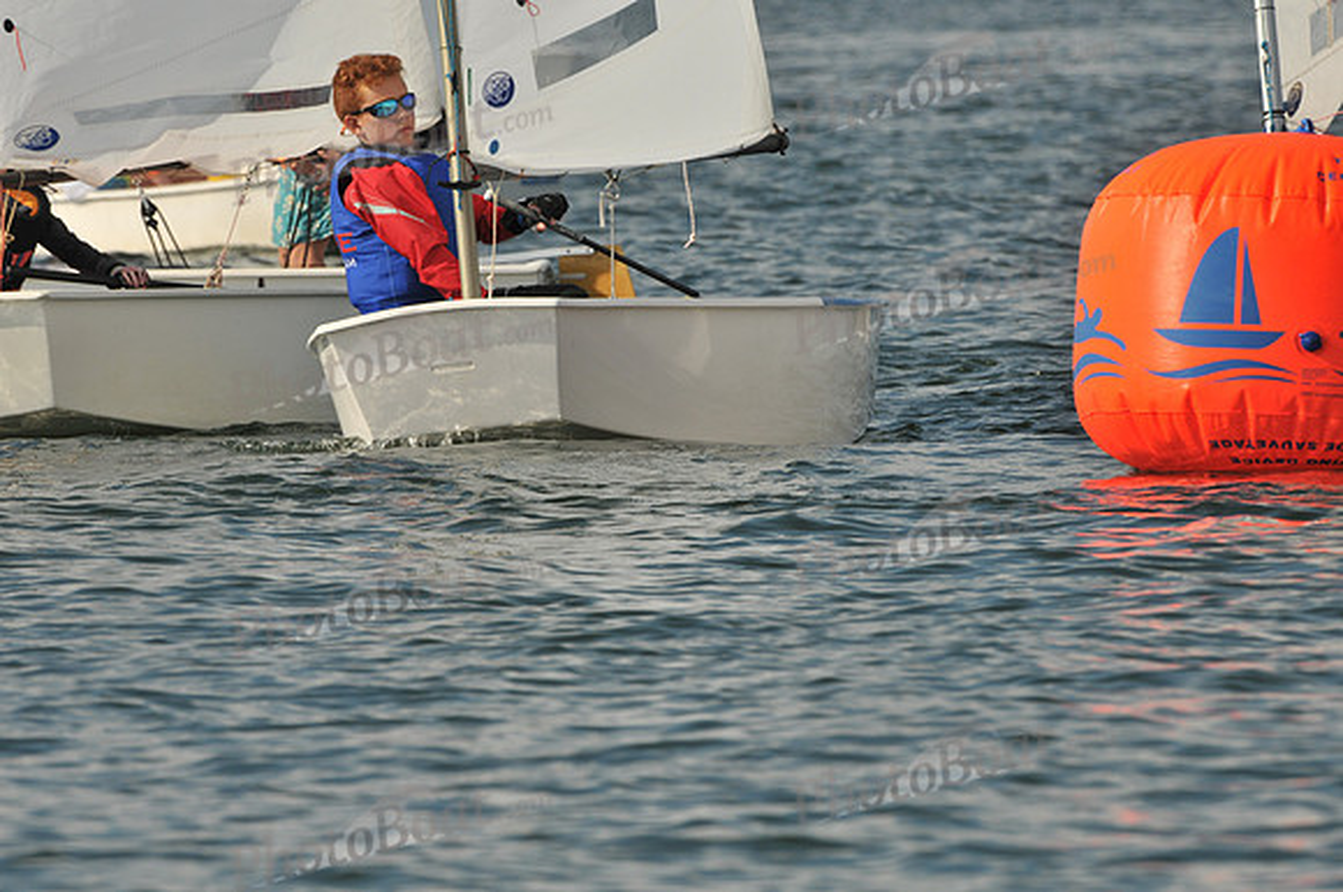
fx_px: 22352
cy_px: 446
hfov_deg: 3.4
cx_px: 672
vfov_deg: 2.3
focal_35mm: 600
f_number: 9
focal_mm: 400
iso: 200
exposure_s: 1/640
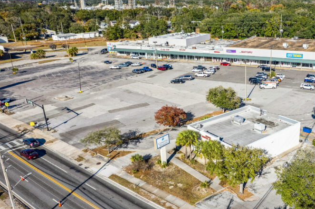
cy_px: 111
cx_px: 236
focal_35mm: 34
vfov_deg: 38.8
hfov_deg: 53.3
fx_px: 297
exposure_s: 1/640
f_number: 2.8
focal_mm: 8.4
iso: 100
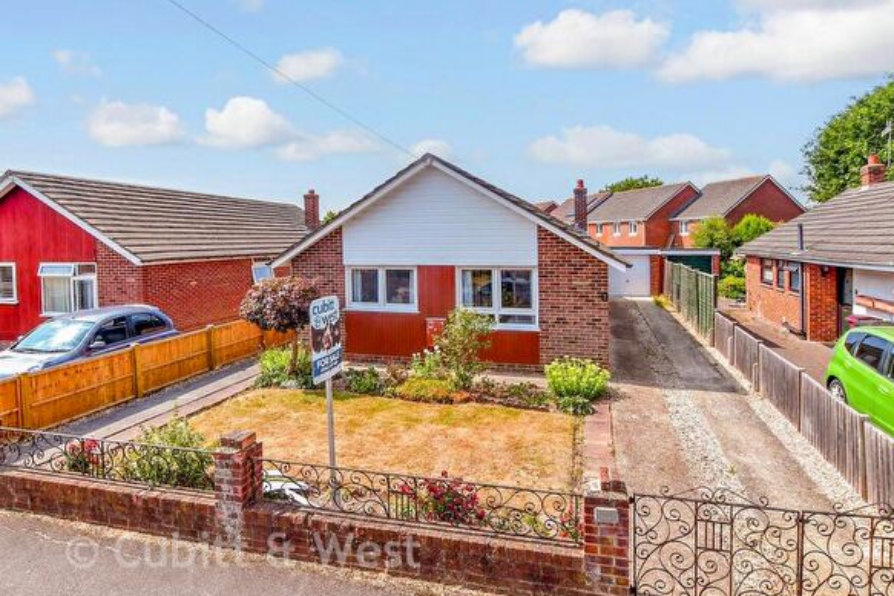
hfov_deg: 89.8
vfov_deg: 67.4
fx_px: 447
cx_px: 414
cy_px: 306
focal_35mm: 18
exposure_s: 1/500
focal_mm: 10
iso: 250
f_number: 8
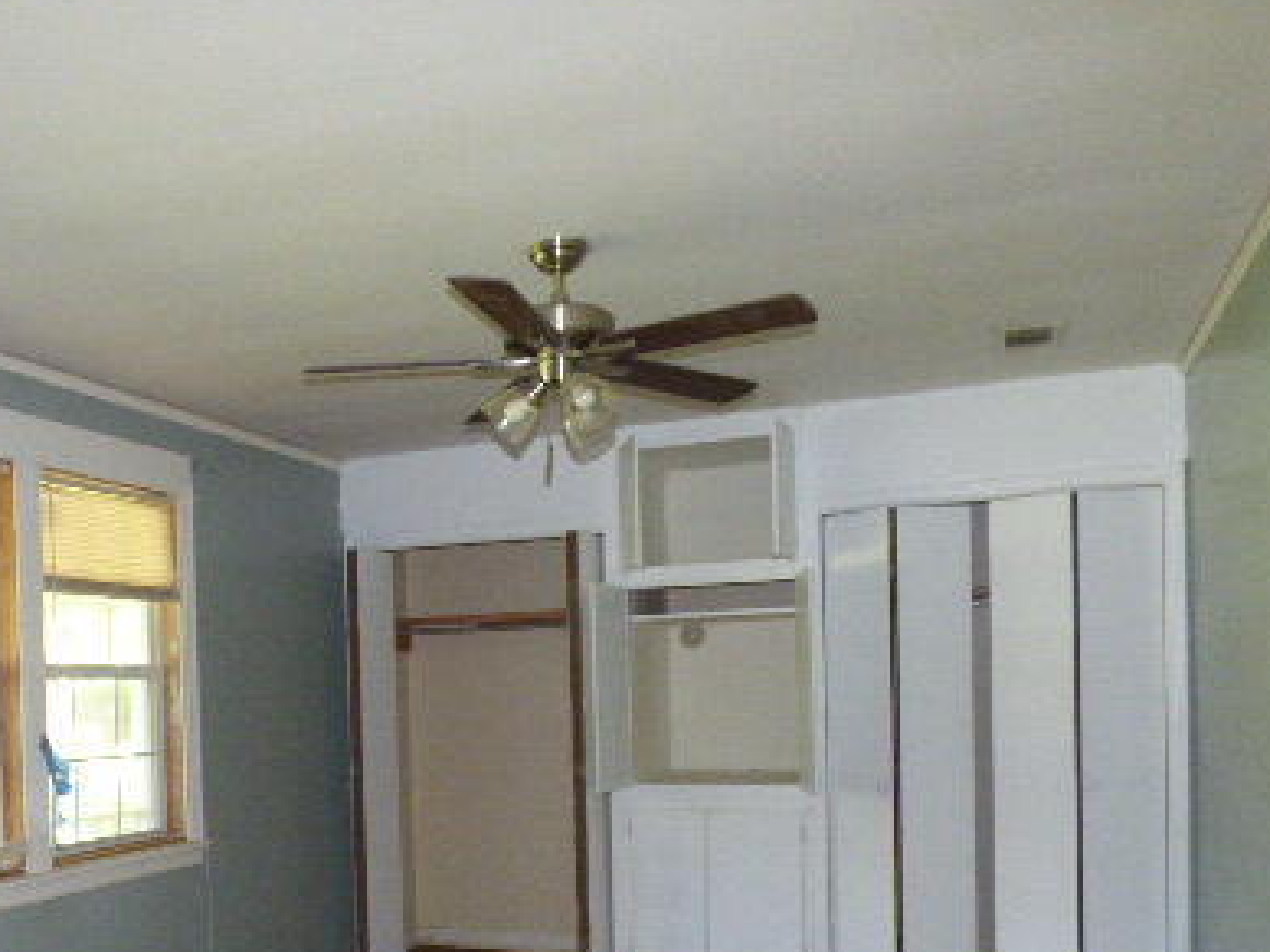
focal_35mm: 33
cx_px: 376
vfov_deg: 41.4
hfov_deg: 53.7
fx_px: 1211
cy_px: 739
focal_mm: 3.58
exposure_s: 1/60
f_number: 2.8
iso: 640
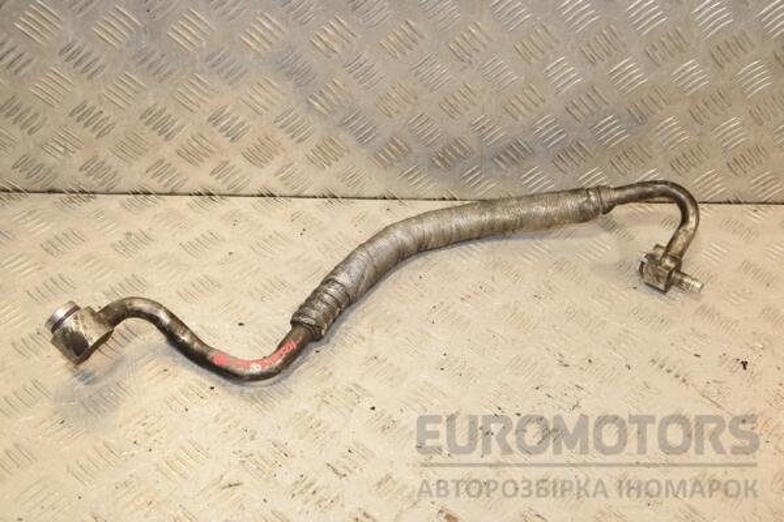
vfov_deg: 29.9
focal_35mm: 45
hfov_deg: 43.6
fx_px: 980
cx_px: 392
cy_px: 261
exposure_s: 1/200
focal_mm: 30
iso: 800
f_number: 9
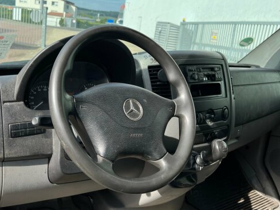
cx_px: 106
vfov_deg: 41.7
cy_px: 88
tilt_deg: -14.4
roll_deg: -5.9
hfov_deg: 53.4
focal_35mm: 34
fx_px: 275
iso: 50
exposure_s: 1/2404
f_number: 1.5
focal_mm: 5.7
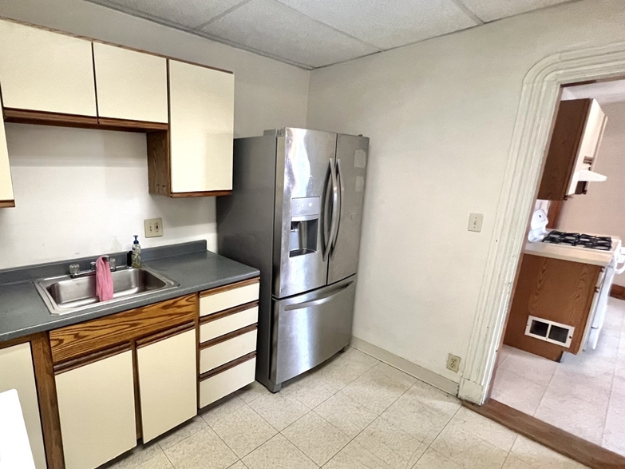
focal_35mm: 17
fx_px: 307
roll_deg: -1.8
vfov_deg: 74.7
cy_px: 245
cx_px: 244
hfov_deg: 89.6
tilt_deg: -13.5
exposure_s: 1/60
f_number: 1.8
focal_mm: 1.57
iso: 400
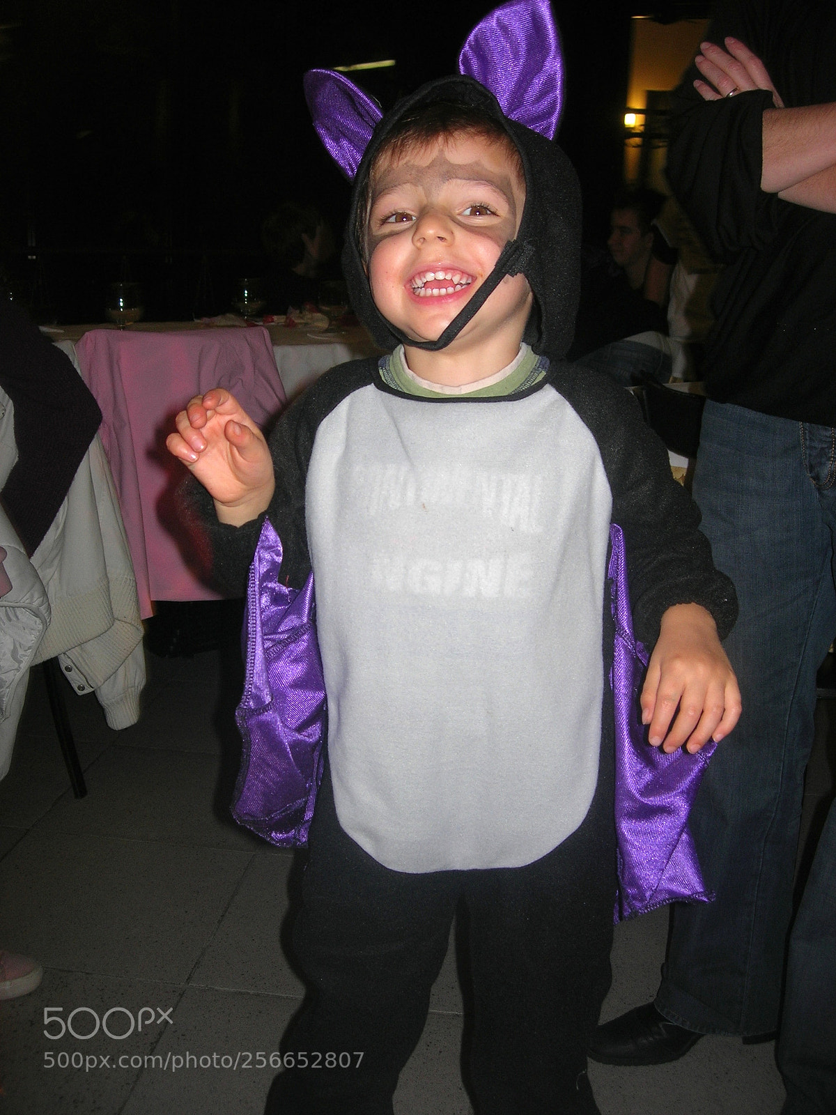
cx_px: 418
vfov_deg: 49.0
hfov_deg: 37.7
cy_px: 558
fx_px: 1224
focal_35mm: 38
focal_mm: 7.8
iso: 64
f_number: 2.8
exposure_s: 1/60.1
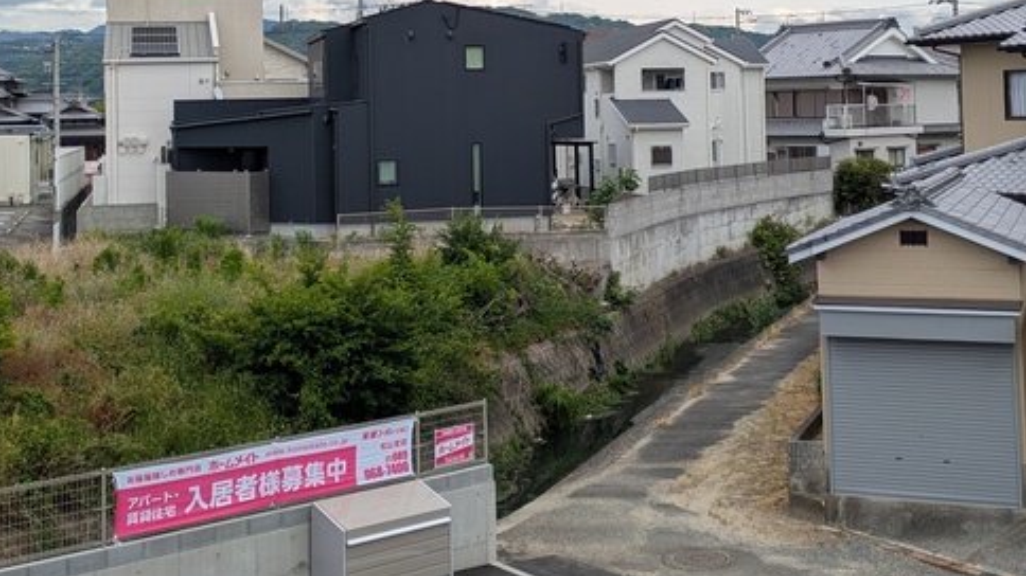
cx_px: 587
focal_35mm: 54
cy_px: 61
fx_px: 1469
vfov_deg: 21.7
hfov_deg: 38.4
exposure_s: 1/1449
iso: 47
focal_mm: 5.43
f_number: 1.89
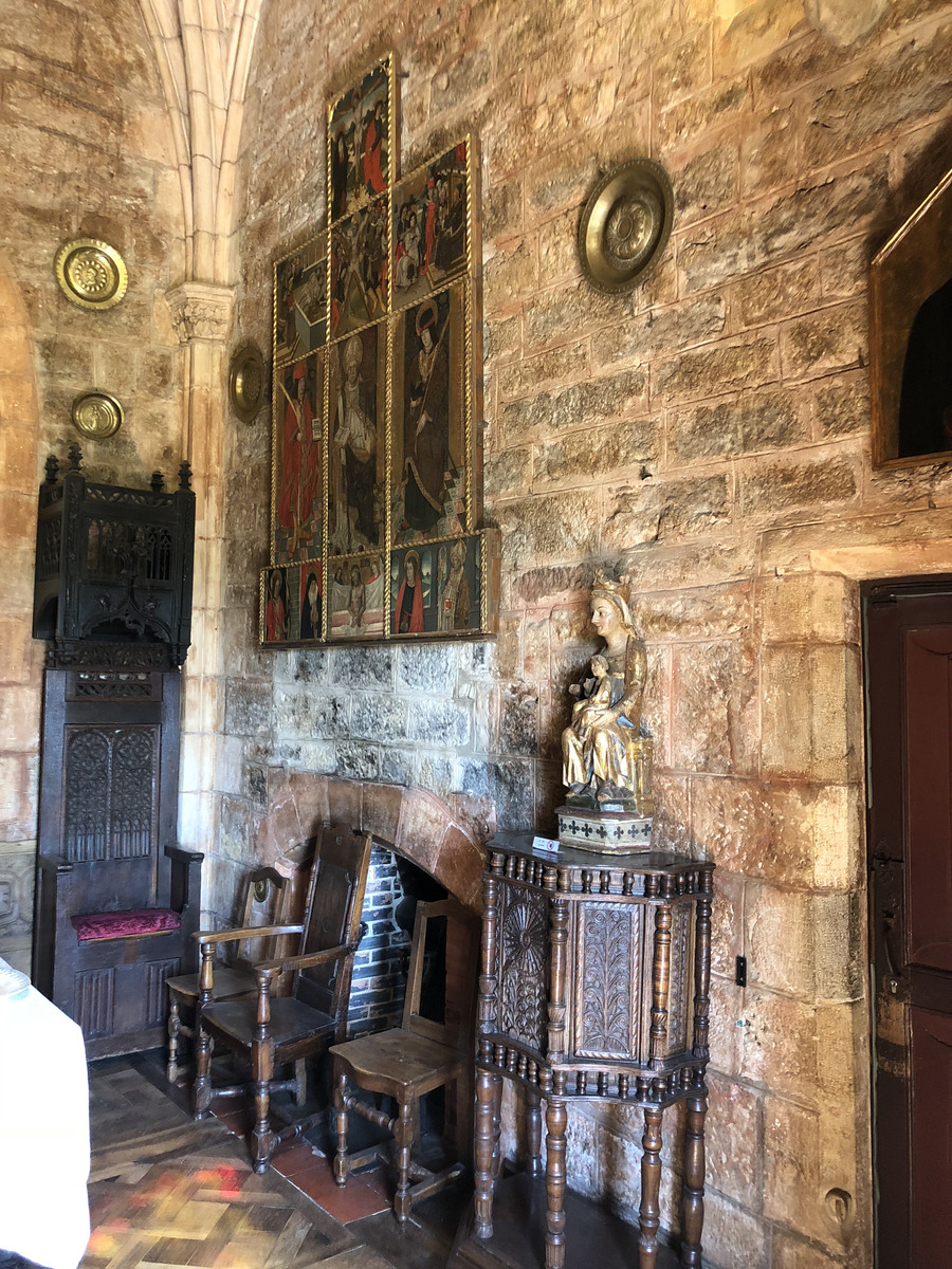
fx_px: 1027
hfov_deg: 49.7
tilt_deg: +5.1
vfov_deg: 63.4
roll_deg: -0.3
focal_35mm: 28
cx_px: 476
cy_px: 634
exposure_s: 1/17
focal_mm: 4
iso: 80
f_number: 1.8
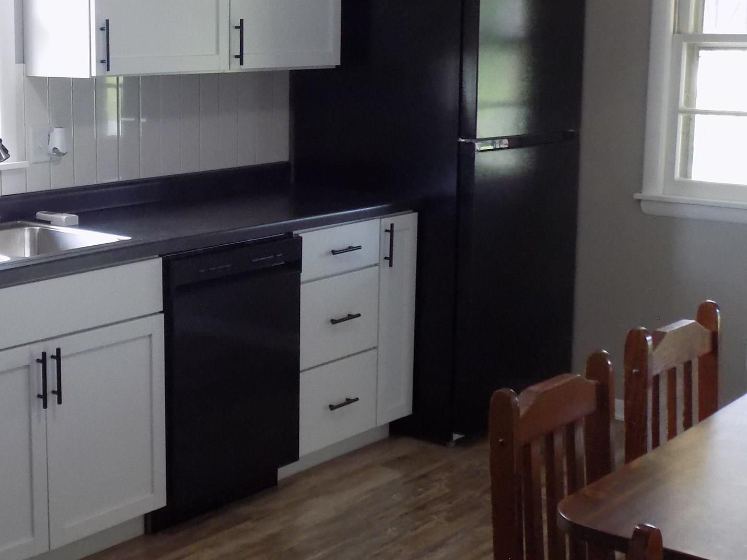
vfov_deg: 25.2
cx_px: 162
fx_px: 1252
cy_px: 261
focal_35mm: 58
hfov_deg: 32.4
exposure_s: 1/30
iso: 250
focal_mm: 4.8
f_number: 3.2
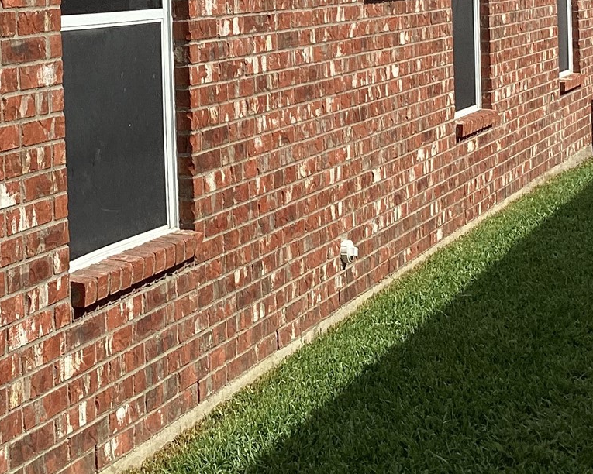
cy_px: 6
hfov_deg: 23.4
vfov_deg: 18.5
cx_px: 177
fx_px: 1422
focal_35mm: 81
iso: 25
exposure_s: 1/1631
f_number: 2.4
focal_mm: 3.3
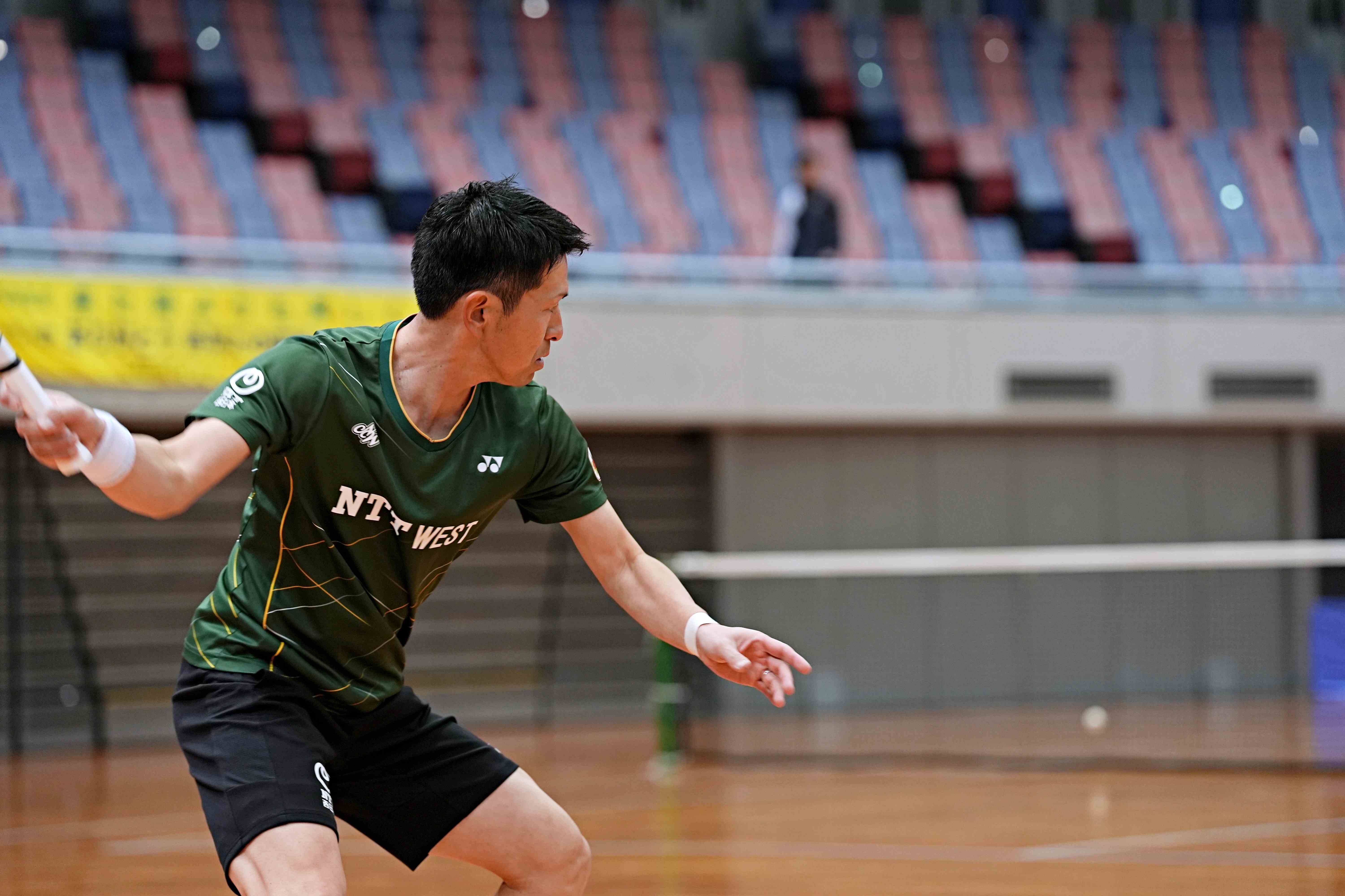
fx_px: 4632
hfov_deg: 16.5
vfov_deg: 11.1
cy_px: 448
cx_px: 672
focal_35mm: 124
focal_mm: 124
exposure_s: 1/250
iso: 1250
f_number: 3.2
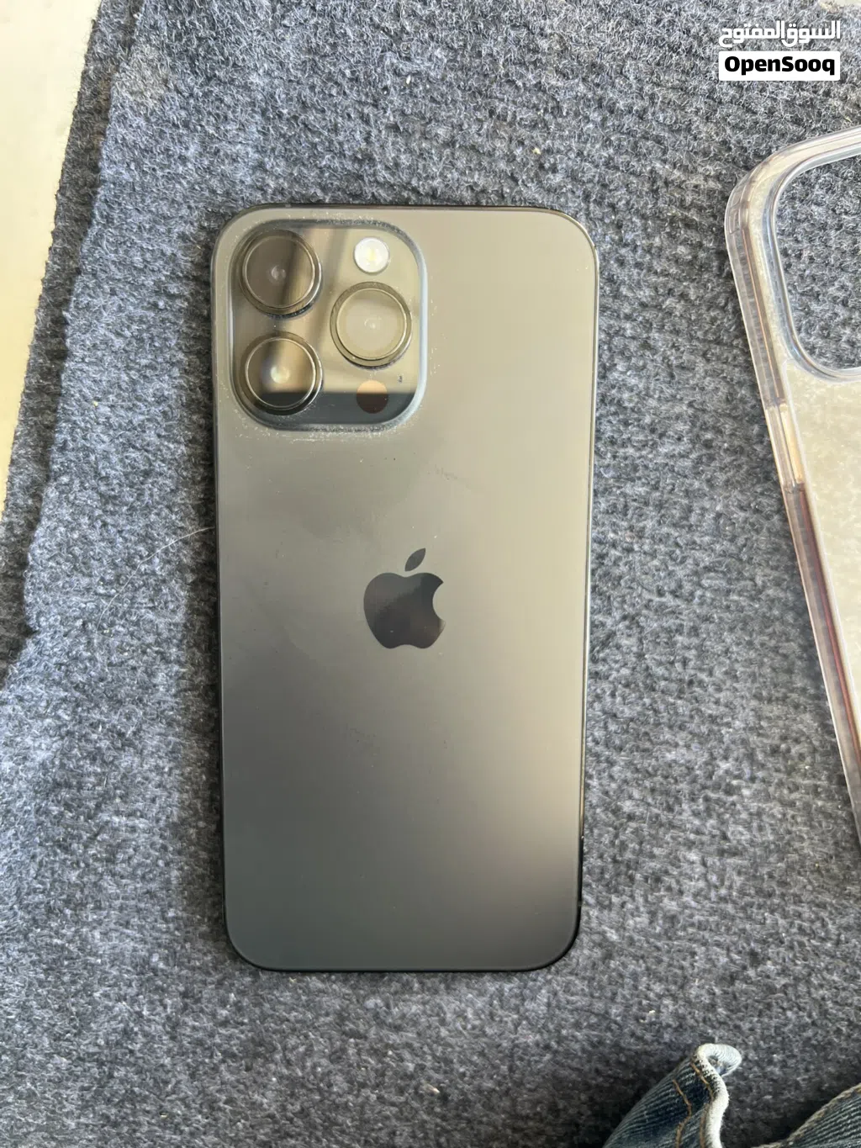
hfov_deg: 53.1
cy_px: 574
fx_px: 862
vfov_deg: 67.3
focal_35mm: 26
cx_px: 430
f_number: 1.5
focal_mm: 5.7
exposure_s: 1/121
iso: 125
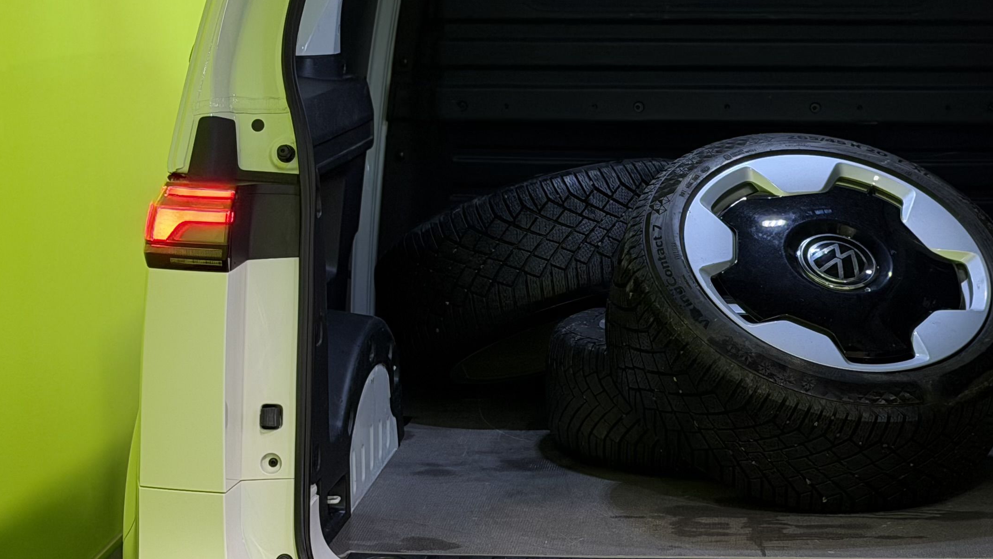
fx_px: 2607
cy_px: 224
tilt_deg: -6.6
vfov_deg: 12.2
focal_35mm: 99
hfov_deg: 21.4
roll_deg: -0.7
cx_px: 714
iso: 100
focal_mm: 6.76
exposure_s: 1/60
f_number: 1.78
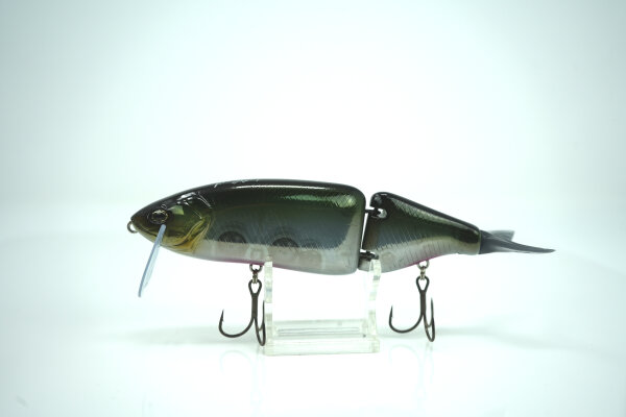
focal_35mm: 35
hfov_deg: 54.4
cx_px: 313
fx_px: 609
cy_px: 208
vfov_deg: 37.9
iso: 250
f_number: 5.6
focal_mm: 35
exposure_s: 1/250
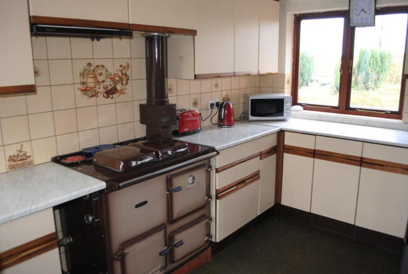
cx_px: 204
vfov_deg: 43.8
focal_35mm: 30
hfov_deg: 61.8
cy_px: 137
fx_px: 341
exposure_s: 1/20
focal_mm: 20
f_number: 3.8
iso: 200
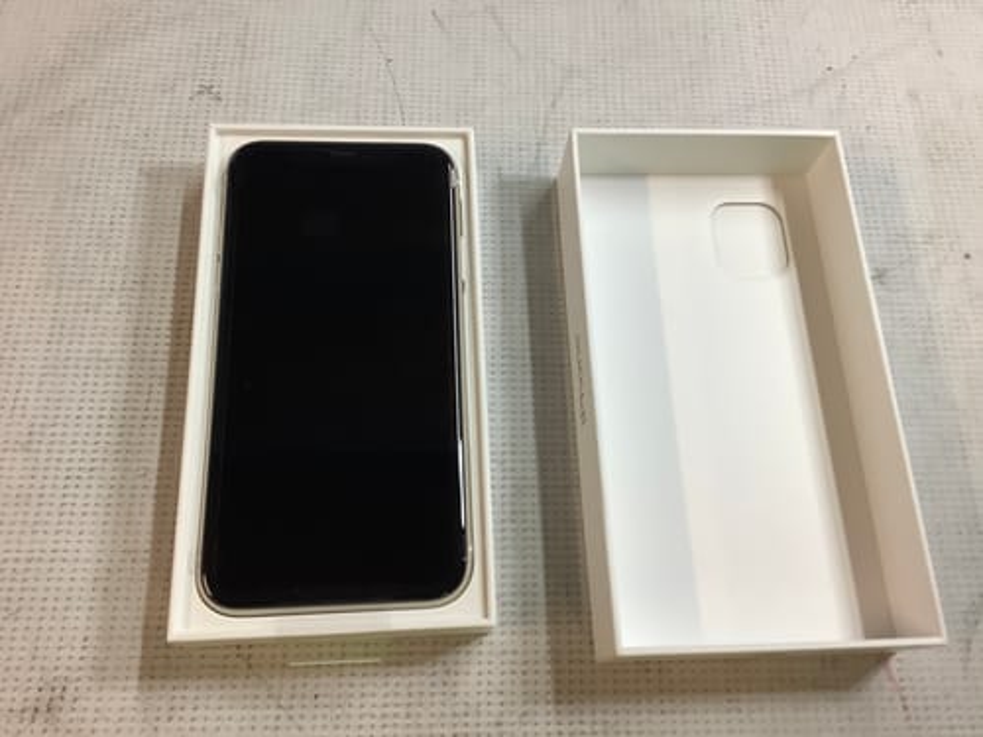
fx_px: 880
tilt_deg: -67.7
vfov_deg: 45.4
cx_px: 492
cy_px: 368
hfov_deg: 58.4
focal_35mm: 31
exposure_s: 1/50
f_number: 2.4
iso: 100
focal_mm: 3.3
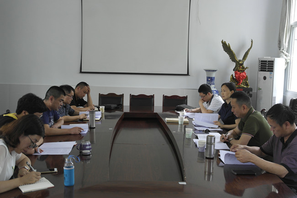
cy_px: 99
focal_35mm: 43
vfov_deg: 31.2
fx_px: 355
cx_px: 148
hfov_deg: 45.4
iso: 400
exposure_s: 1/60
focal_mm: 28
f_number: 4
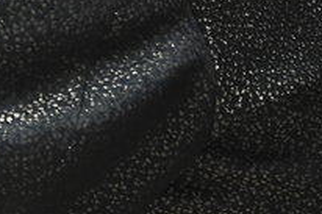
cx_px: -477
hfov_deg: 7.9
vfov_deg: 5.6
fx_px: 2127
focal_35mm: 238
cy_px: -291
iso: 1600
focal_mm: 35
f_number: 5.6
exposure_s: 1/200
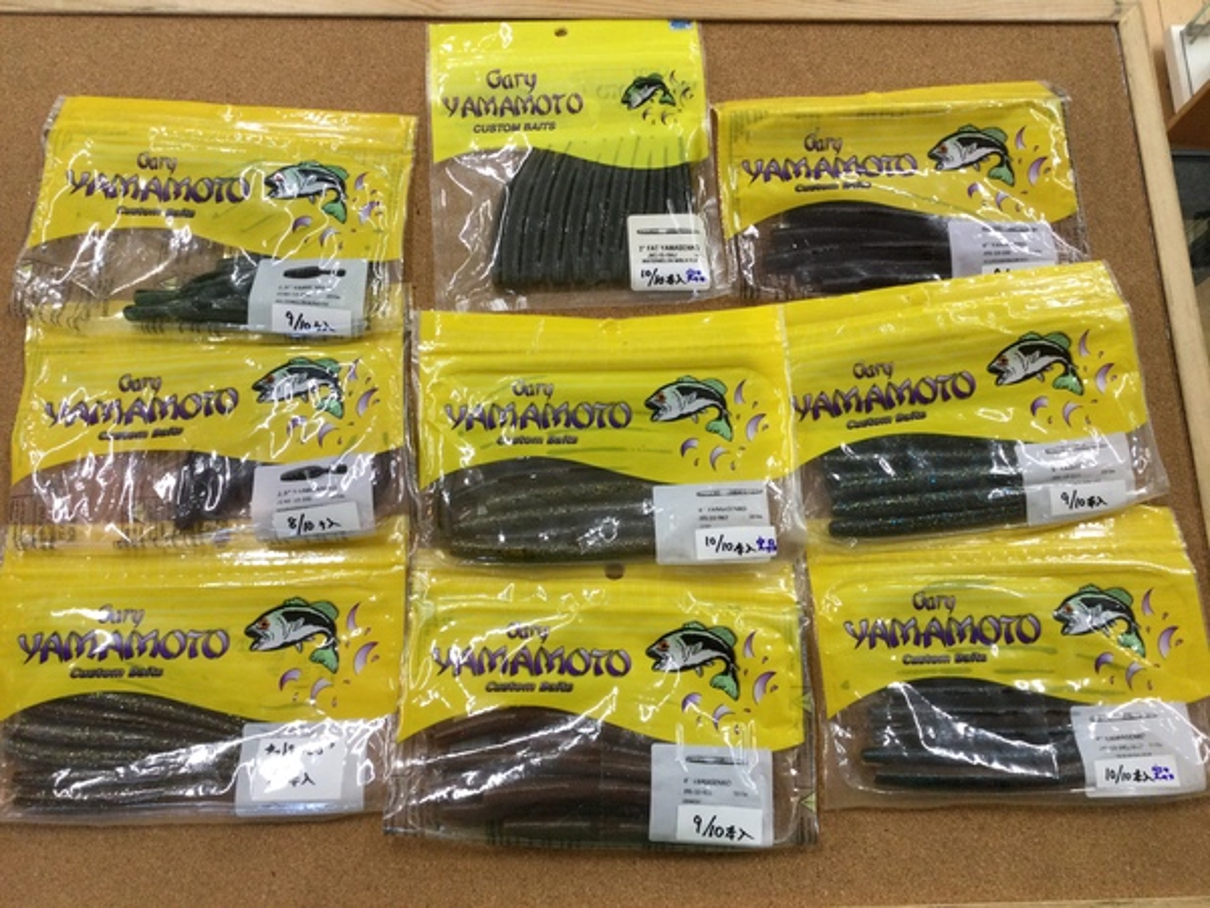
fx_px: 1084
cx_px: 605
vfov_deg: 45.4
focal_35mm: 31
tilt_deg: -74.0
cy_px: 454
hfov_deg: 58.4
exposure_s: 1/30
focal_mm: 3.3
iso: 32
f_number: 2.4
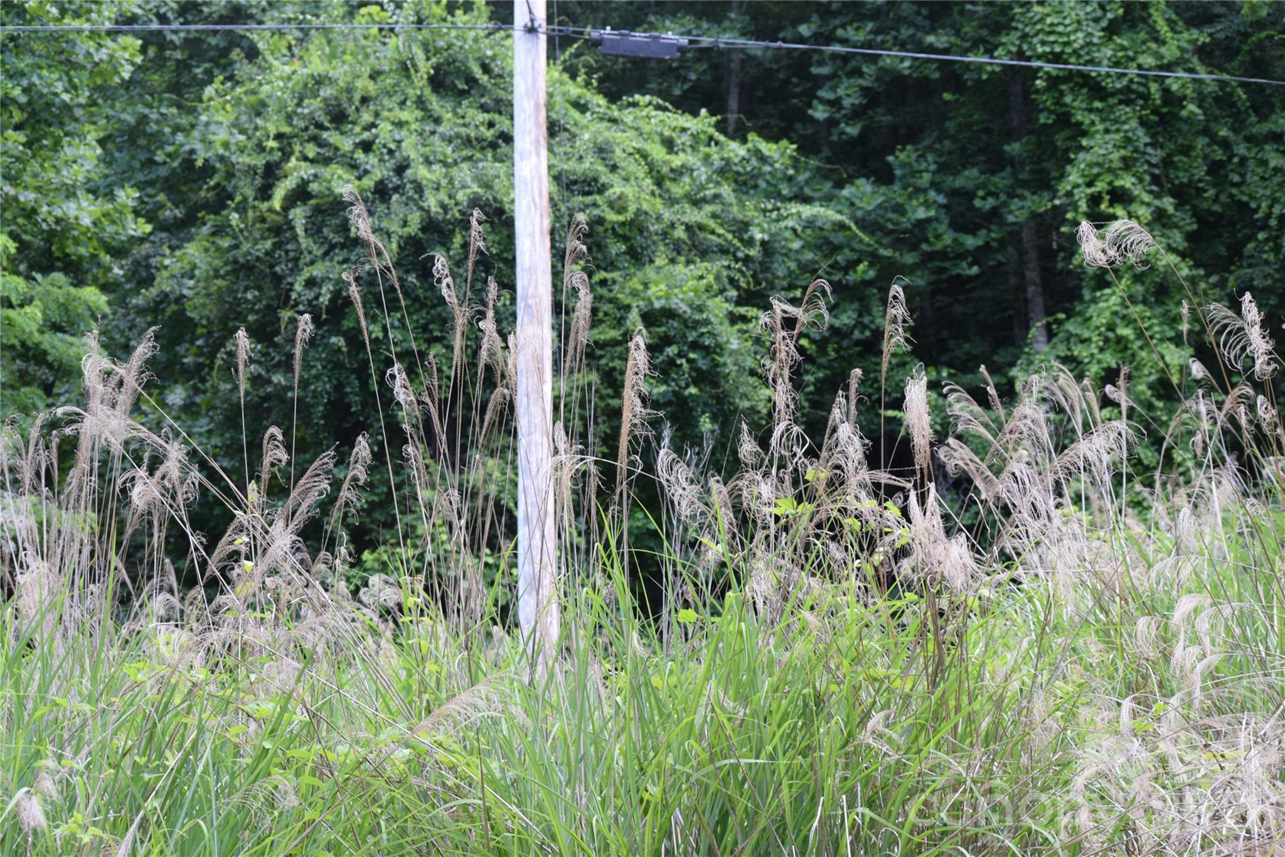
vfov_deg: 16.6
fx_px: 2944
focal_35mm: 82
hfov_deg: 24.6
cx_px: 642
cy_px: 428
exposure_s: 1/125
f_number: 5.6
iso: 400
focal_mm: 55
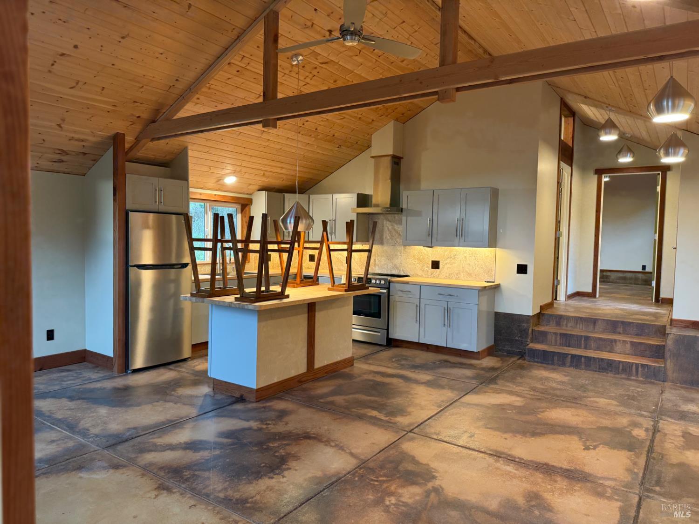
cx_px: 350
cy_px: 262
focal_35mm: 24
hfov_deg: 71.6
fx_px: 485
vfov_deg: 56.8
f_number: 1.78
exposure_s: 1/60
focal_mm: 6.76
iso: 200
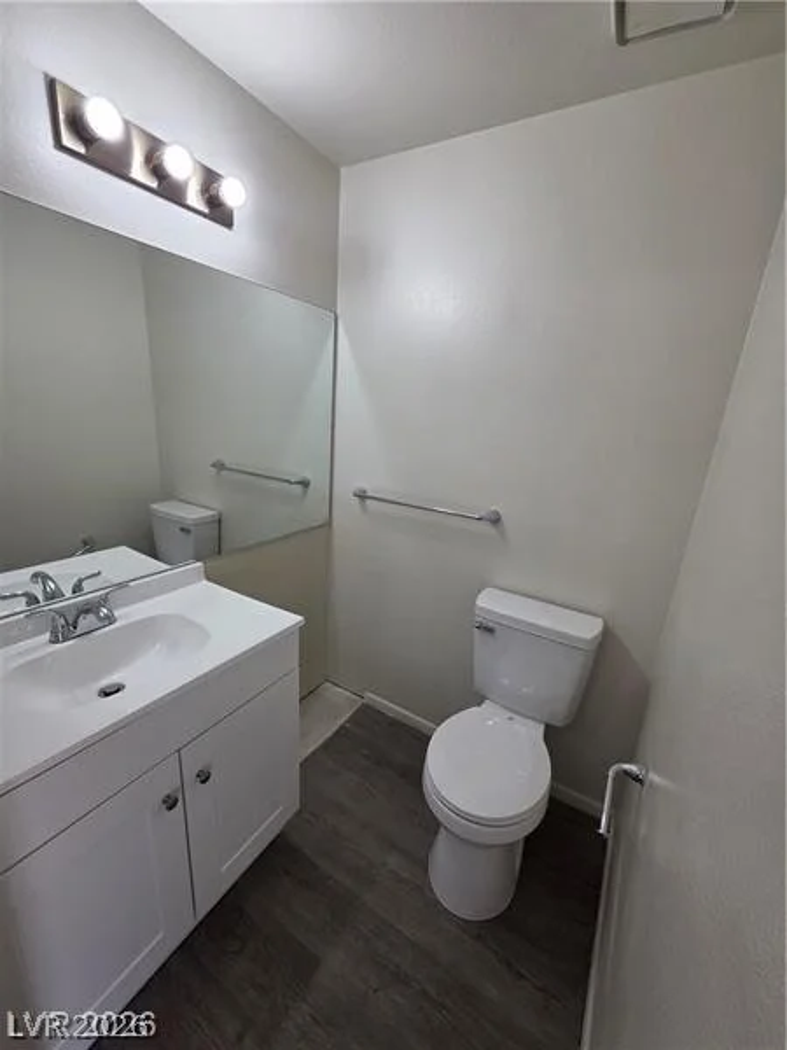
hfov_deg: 89.9
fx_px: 394
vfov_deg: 106.2
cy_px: 525
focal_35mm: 13
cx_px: 394
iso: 64
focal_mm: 2.2
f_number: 1.9
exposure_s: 1/120
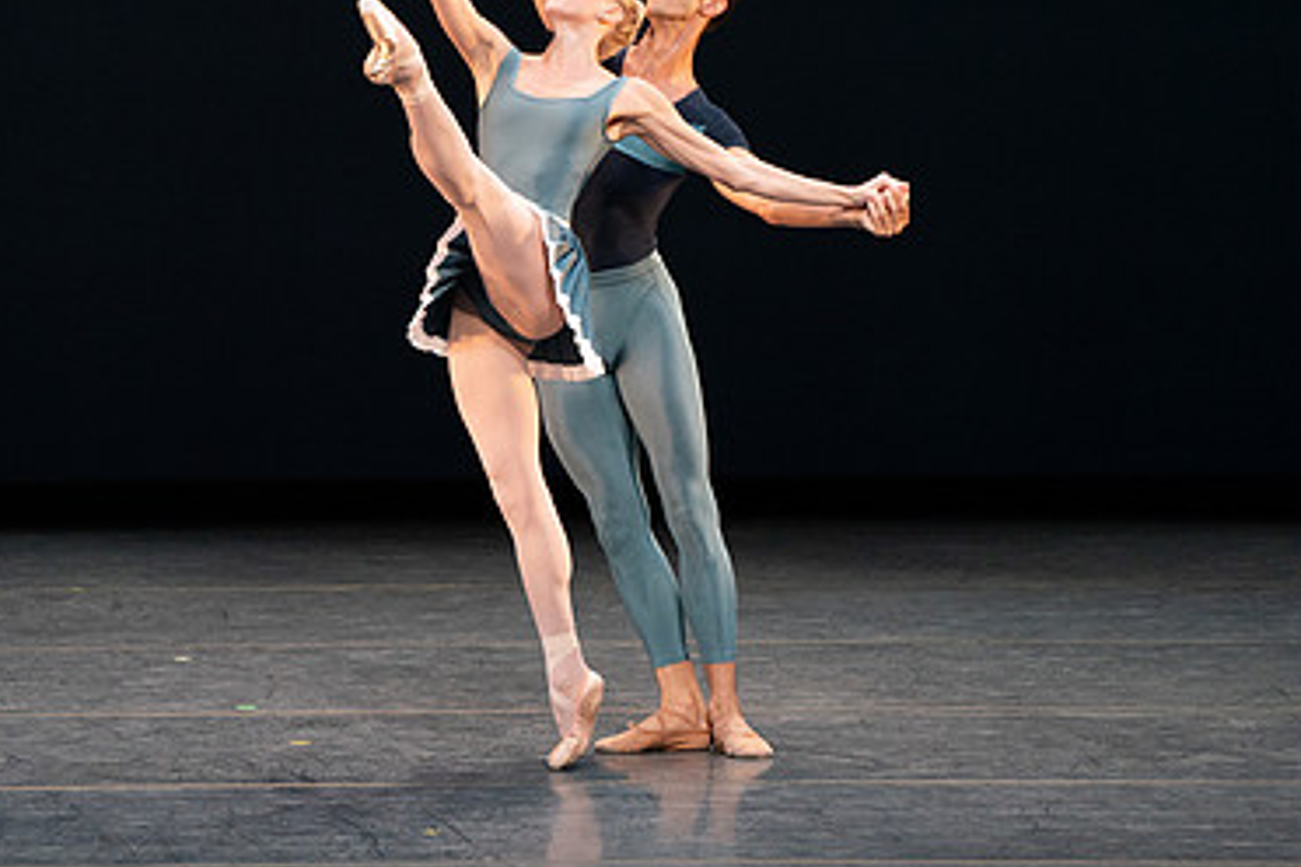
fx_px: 17418
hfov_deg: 4.3
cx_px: 350
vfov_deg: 2.9
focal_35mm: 482
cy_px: 253
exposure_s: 1/400
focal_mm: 309
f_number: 7.1
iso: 5000
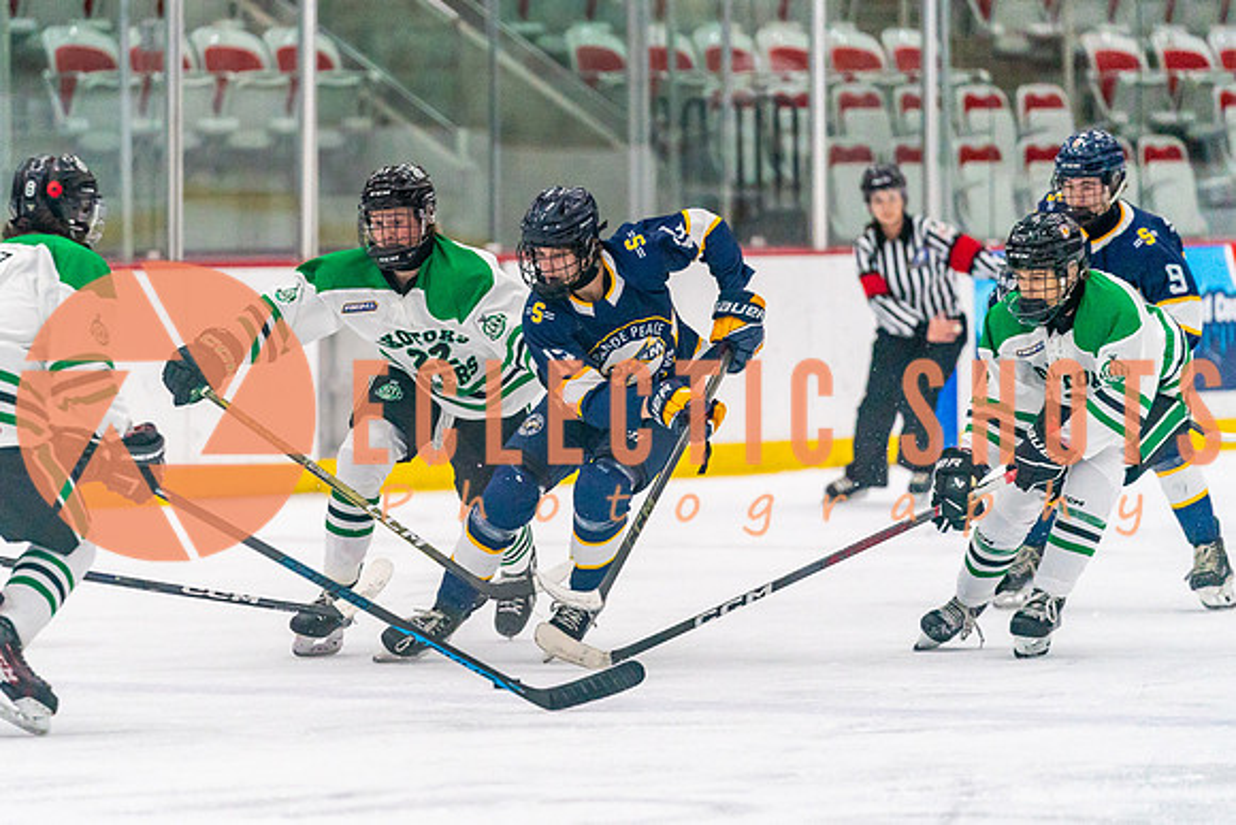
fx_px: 9083
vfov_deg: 5.2
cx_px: 444
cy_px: 359
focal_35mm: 265
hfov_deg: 7.8
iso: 4000
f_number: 2.8
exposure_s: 1/1600
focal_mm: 200
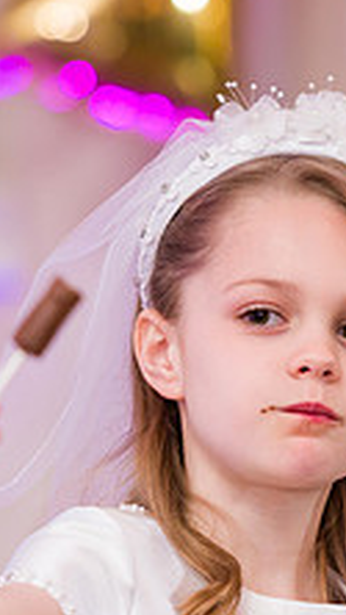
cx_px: 349
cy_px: 338
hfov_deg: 2.8
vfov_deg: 4.9
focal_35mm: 437
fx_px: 7122
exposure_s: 1/200
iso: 1000
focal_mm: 160
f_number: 3.2
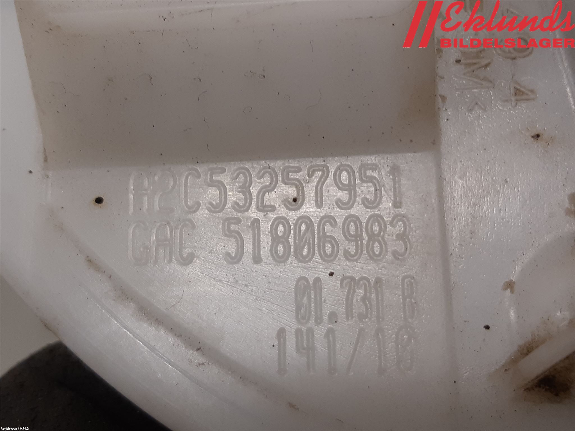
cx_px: 288
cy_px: 216
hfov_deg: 67.3
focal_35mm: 26
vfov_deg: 53.1
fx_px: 432
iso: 64
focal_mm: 3.93
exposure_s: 1/50
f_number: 1.7
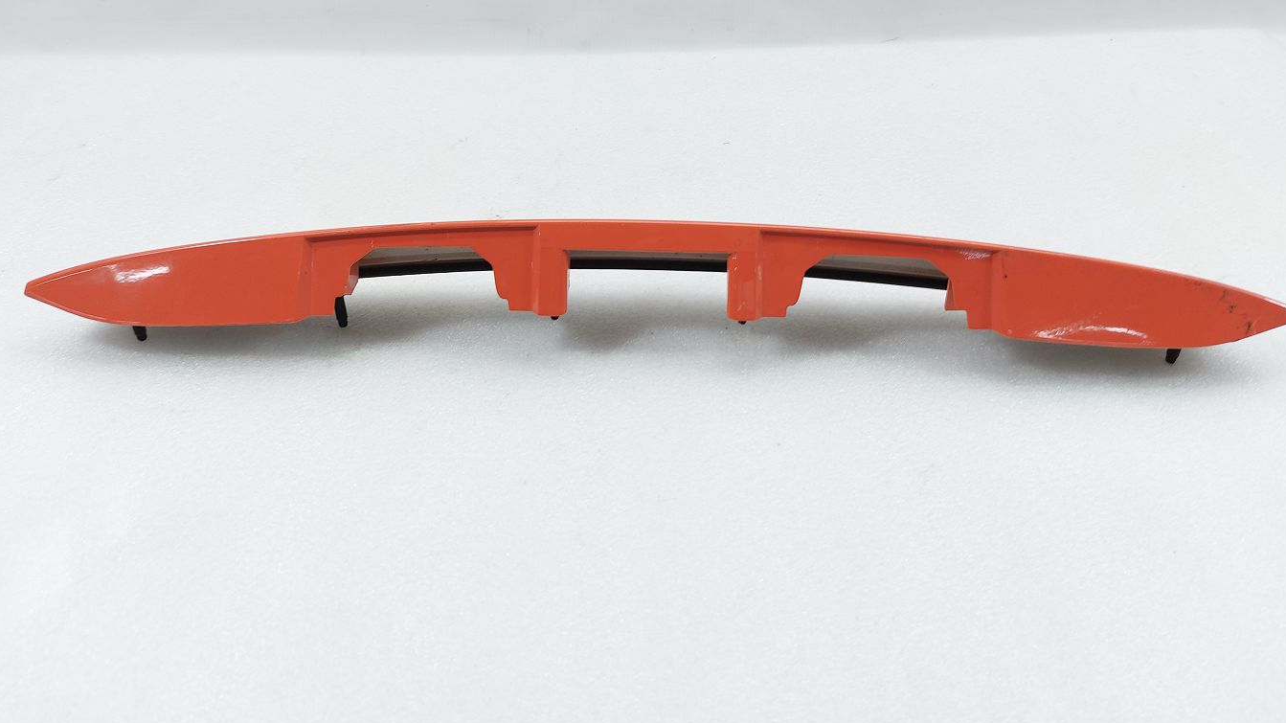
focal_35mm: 27
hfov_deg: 69.9
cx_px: 646
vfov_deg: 42.2
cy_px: 230
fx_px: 921
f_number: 1.8
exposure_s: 1/50
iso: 40
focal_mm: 5.23
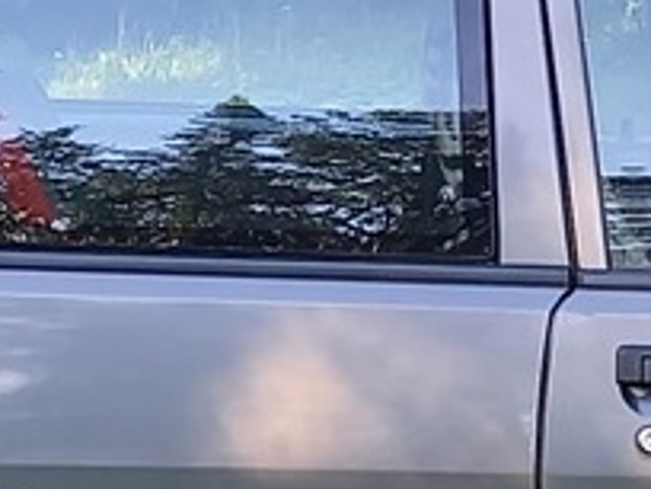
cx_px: 753
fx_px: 3686
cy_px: 176
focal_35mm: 196
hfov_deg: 10.0
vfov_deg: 7.6
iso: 80
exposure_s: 1/100
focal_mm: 4.65
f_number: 1.8
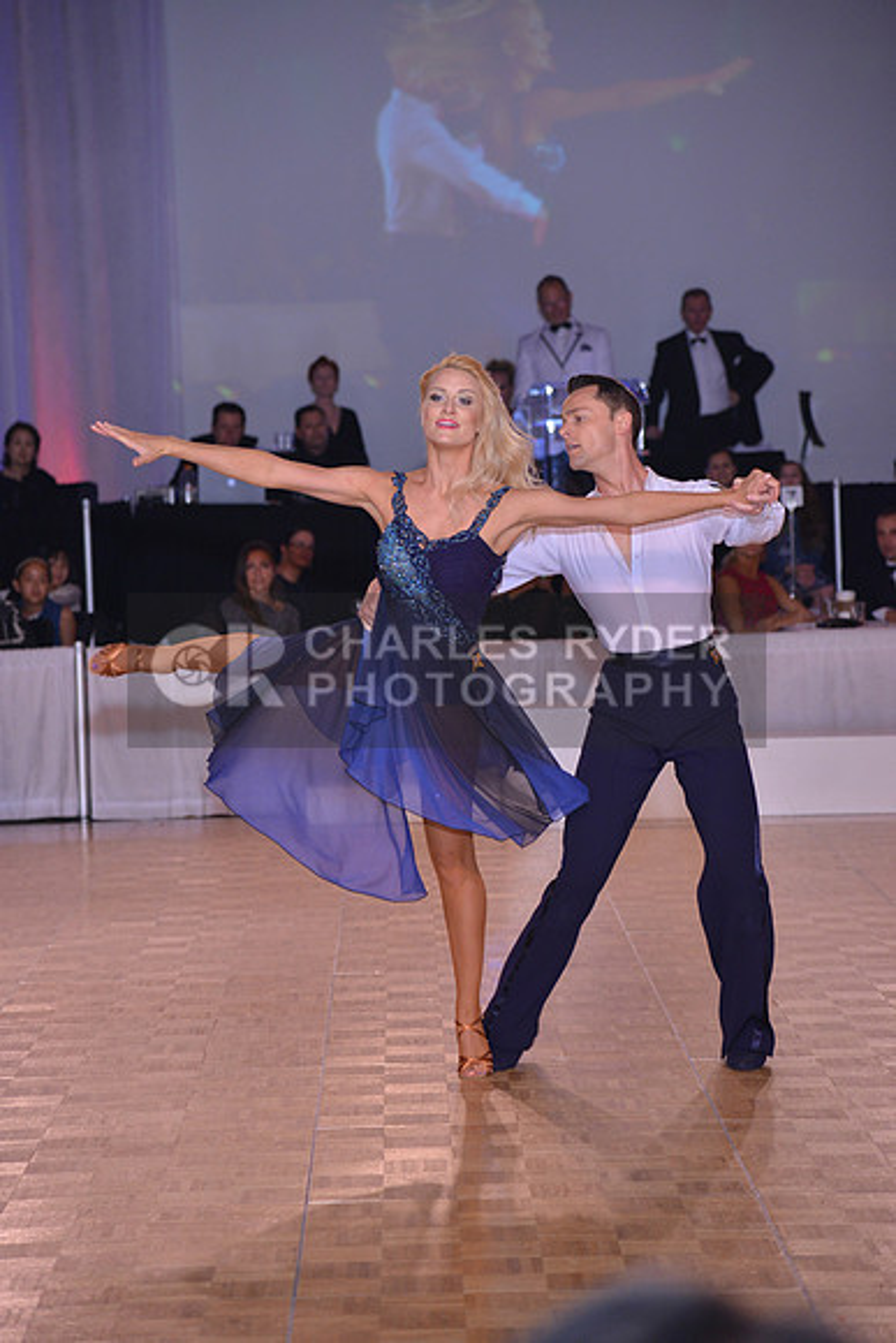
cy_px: 672
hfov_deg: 12.5
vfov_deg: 18.6
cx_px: 448
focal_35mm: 110
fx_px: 4104
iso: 1250
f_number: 4.5
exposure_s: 1/250
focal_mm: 110
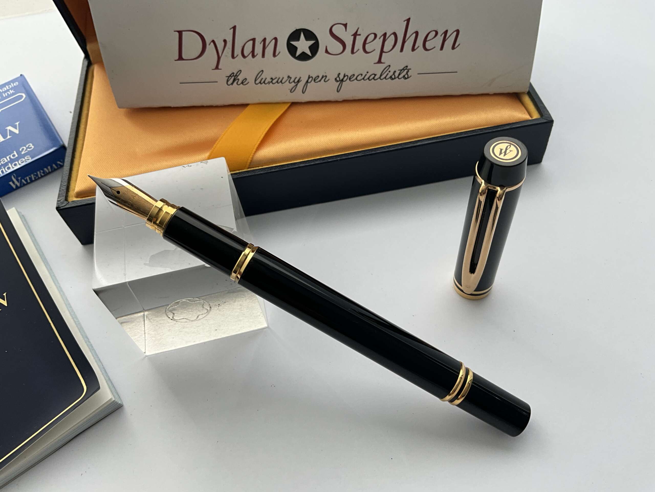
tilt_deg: -54.1
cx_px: 328
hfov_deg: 61.7
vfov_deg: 48.2
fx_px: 549
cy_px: 246
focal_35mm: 29
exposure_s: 1/122
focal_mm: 3
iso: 20
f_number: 1.8
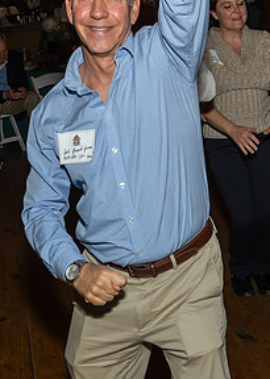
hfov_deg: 21.8
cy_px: 110
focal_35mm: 65
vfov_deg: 30.0
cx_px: 169
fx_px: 699
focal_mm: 17
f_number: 7.1
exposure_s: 1/250
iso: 640
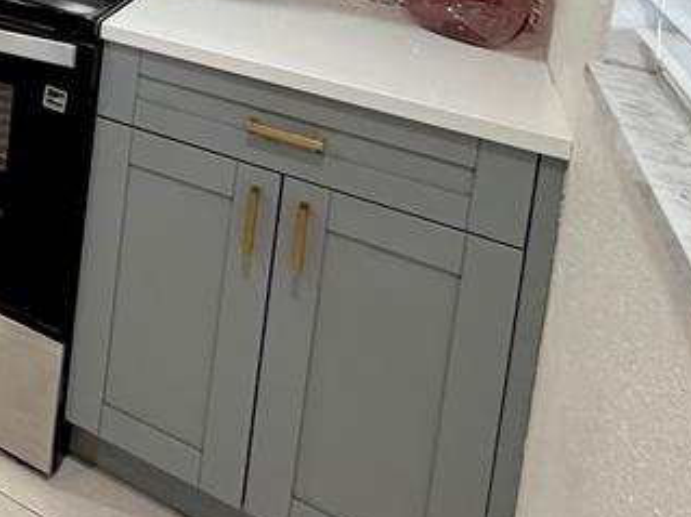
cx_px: -249
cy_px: -197
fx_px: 898
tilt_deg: -4.5
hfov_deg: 30.8
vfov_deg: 26.1
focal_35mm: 45
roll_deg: -3.2
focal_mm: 2.22
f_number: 2.2
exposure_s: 1/120
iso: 320
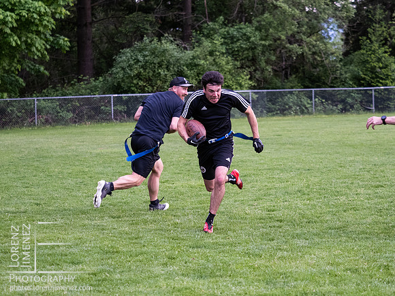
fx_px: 1301
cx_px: 198
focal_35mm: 114
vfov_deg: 13.0
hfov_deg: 17.3
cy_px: 148
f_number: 2.8
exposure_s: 1/1250
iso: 1600
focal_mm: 57
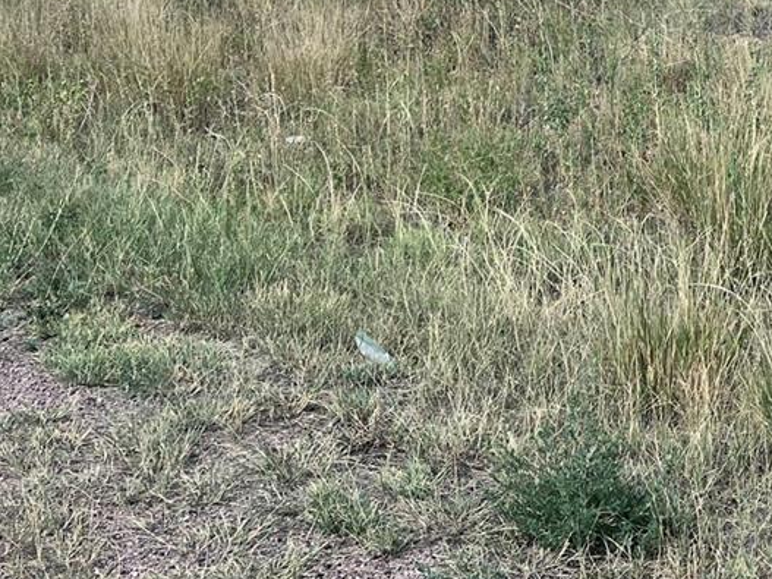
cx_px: 608
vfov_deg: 20.2
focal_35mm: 71
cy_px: 28
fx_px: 1583
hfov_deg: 26.9
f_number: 1.5
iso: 50
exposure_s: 1/4831
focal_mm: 5.7
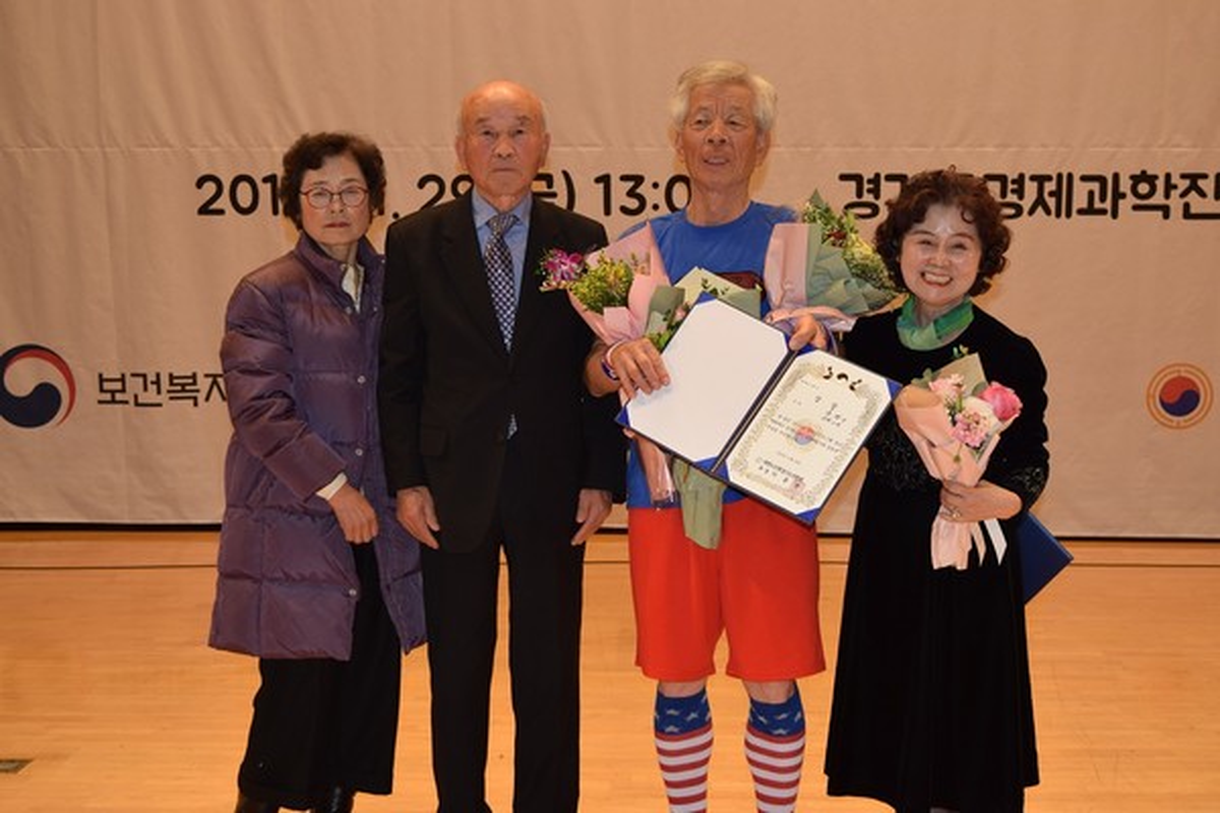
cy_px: 406
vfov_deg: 26.5
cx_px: 610
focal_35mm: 51
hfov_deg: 38.9
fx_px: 1728
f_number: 5.6
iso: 320
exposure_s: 1/125
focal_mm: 34
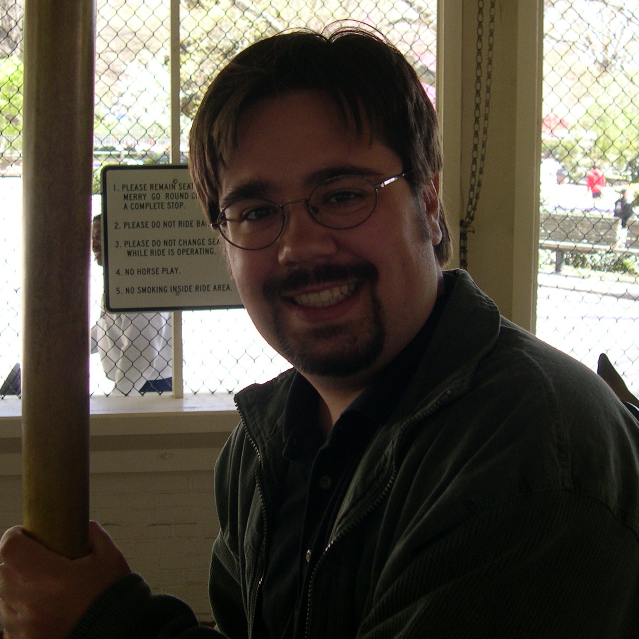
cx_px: 311
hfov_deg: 31.6
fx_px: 1128
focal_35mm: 54
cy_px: 275
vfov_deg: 31.6
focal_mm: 8
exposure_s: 1/97.4
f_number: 2.8
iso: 100
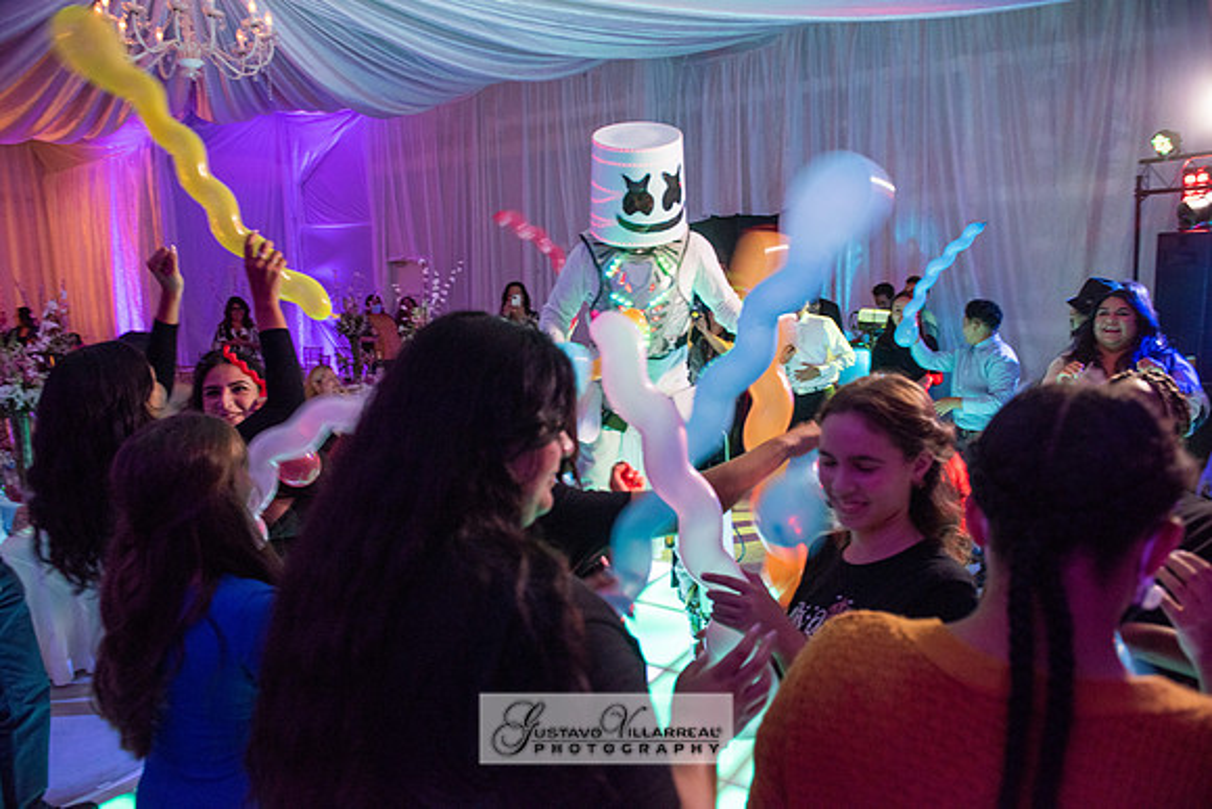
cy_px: 404
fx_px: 808
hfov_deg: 73.7
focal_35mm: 24
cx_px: 606
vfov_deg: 53.2
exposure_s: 1/60
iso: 1250
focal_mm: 24
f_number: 4
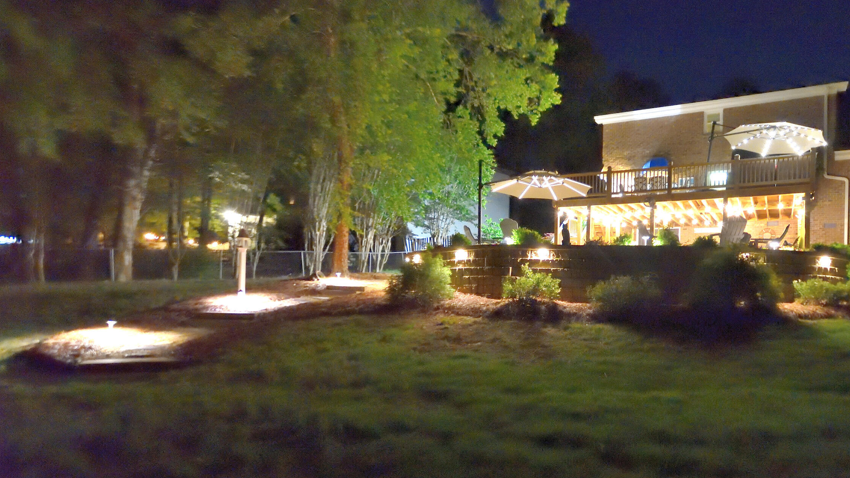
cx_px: 536
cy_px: 290
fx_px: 473
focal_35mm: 21
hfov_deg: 82.1
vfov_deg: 53.2
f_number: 4.5
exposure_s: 1/2.5
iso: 3200
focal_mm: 10
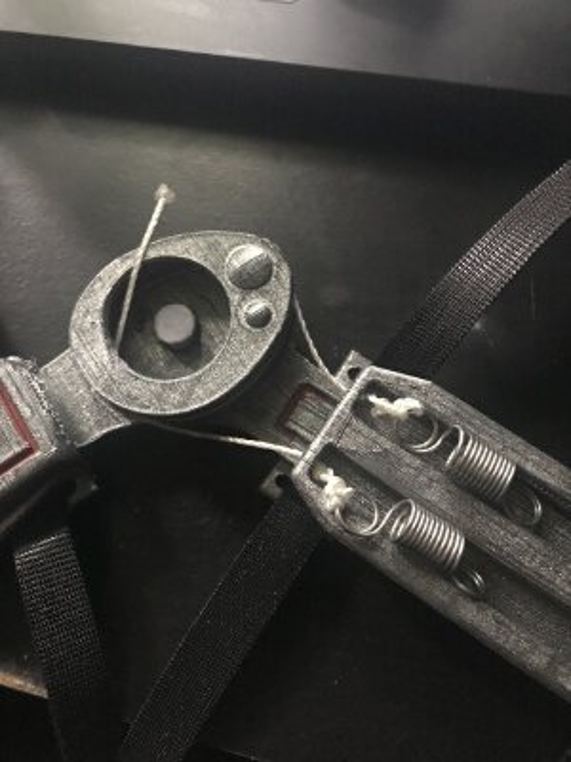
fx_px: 616
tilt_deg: -75.5
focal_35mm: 28
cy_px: 381
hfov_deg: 49.7
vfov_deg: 63.4
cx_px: 286
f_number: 1.8
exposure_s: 1/4
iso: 100
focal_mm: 3.99
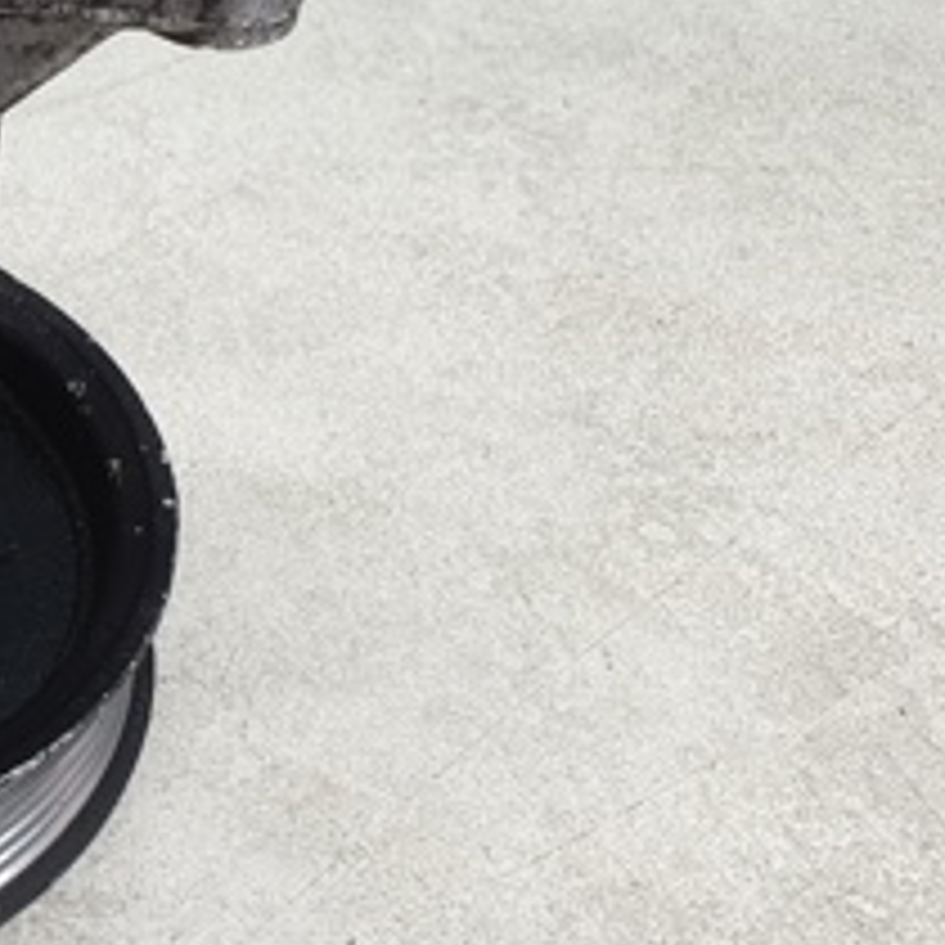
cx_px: -374
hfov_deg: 21.6
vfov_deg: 24.6
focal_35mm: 70
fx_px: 2162
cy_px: 331
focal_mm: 4.32
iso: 80
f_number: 2.4
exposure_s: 1/100
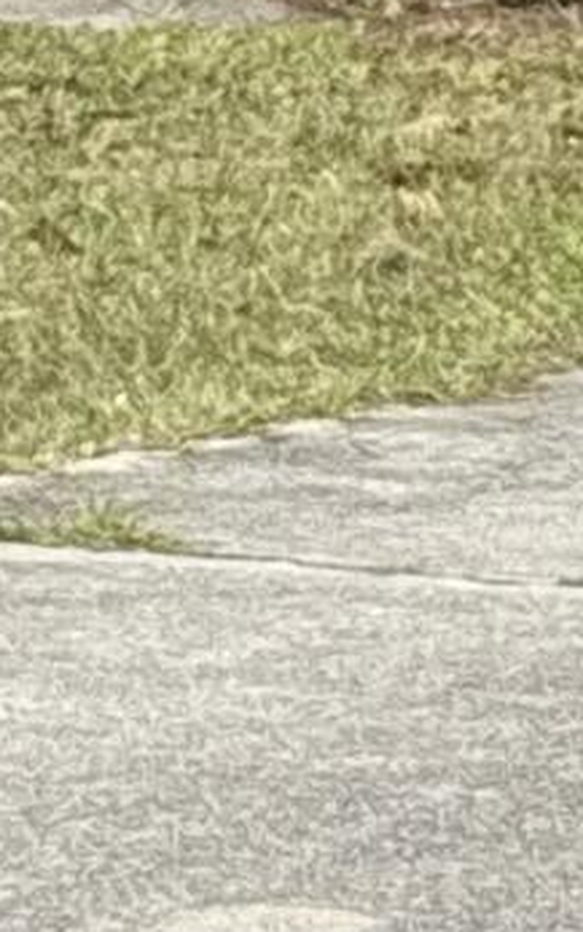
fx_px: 11181
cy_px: -1953
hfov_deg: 3.0
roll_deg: +0.1
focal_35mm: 440
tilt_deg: +2.2
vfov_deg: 4.6
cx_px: -21
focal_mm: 6.76
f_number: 1.78
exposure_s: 1/2415
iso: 64
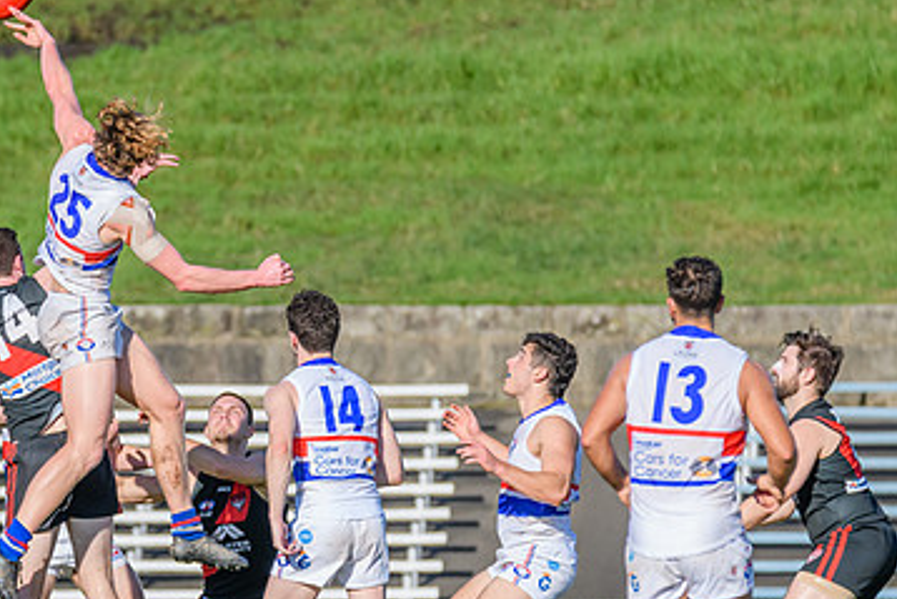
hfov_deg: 2.3
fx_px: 22607
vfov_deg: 1.5
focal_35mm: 907
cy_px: 372
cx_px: 136
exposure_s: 1/2000
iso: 800
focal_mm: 400
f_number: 9
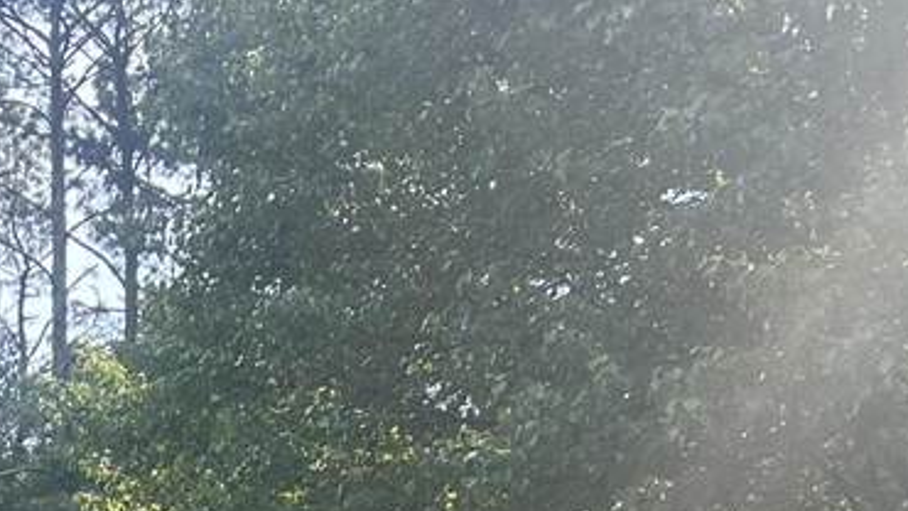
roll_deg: -1.4
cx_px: -236
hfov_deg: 20.2
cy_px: 1093
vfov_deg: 11.0
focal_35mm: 98
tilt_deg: +2.5
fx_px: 2359
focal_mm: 5.7
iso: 50
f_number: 1.5
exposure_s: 1/709
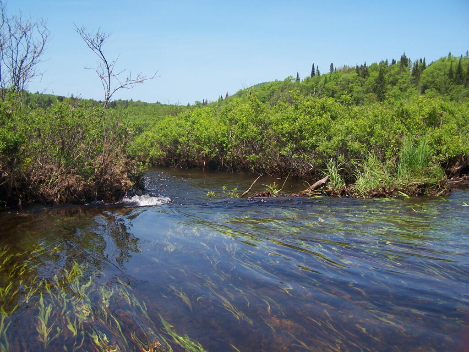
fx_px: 515
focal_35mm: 38
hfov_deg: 49.0
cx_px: 234
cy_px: 176
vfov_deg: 37.7
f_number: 2.8
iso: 80
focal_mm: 6.3
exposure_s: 1/1000
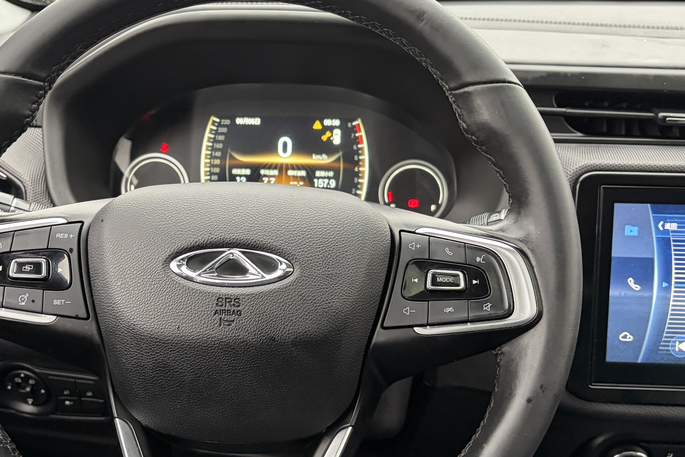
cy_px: 257
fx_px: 837
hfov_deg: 44.4
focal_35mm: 44
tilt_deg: -21.8
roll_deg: +0.4
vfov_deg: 30.5
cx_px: 303
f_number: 1.6
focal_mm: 5.96
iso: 320
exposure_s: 1/60
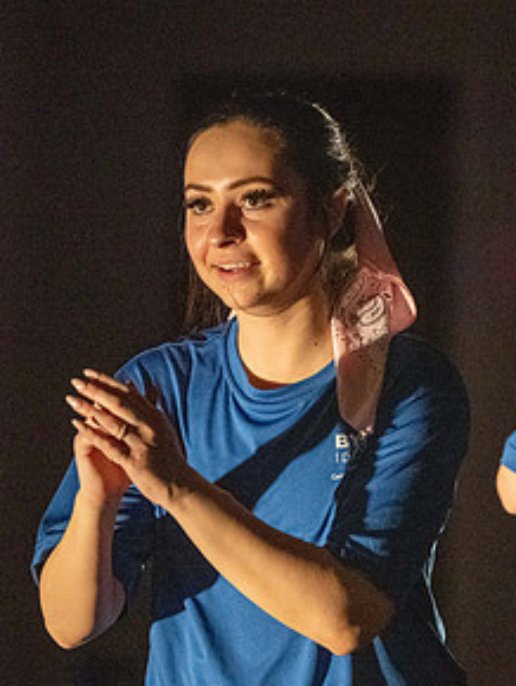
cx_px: 405
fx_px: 6867
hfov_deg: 4.3
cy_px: 408
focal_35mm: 346
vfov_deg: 5.7
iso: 16000
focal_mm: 180
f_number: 2.8
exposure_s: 1/5000
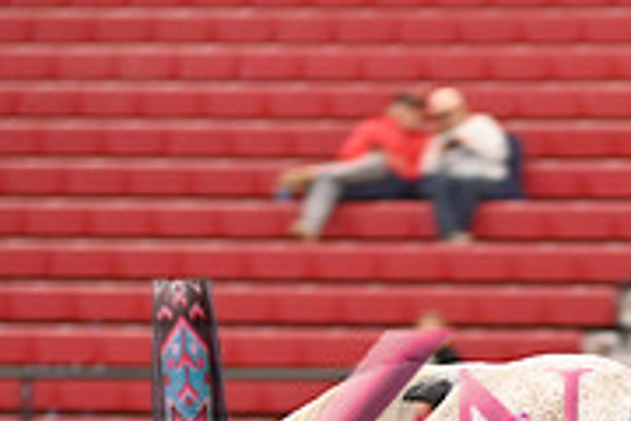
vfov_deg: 3.1
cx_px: 803
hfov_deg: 4.6
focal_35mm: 450
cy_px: 528
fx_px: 7887
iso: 1600
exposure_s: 1/250
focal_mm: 140
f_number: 3.2
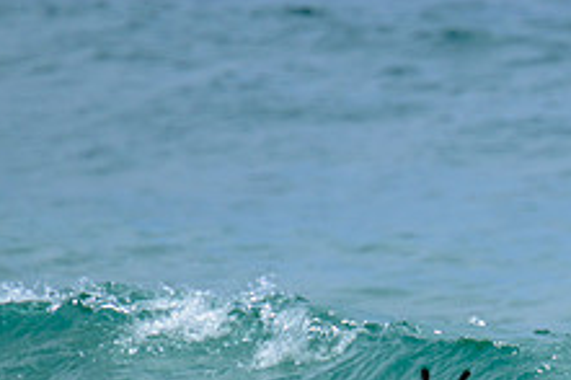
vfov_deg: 0.9
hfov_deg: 1.4
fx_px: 23314
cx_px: 687
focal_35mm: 1471
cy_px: 386
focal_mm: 560
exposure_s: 1/2000
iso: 220
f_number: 8
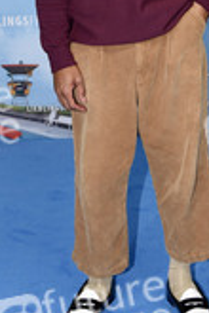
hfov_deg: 16.1
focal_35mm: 85
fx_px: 740
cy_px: 38
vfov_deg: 23.4
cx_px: 129
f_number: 6.3
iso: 500
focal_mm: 35
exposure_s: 1/160
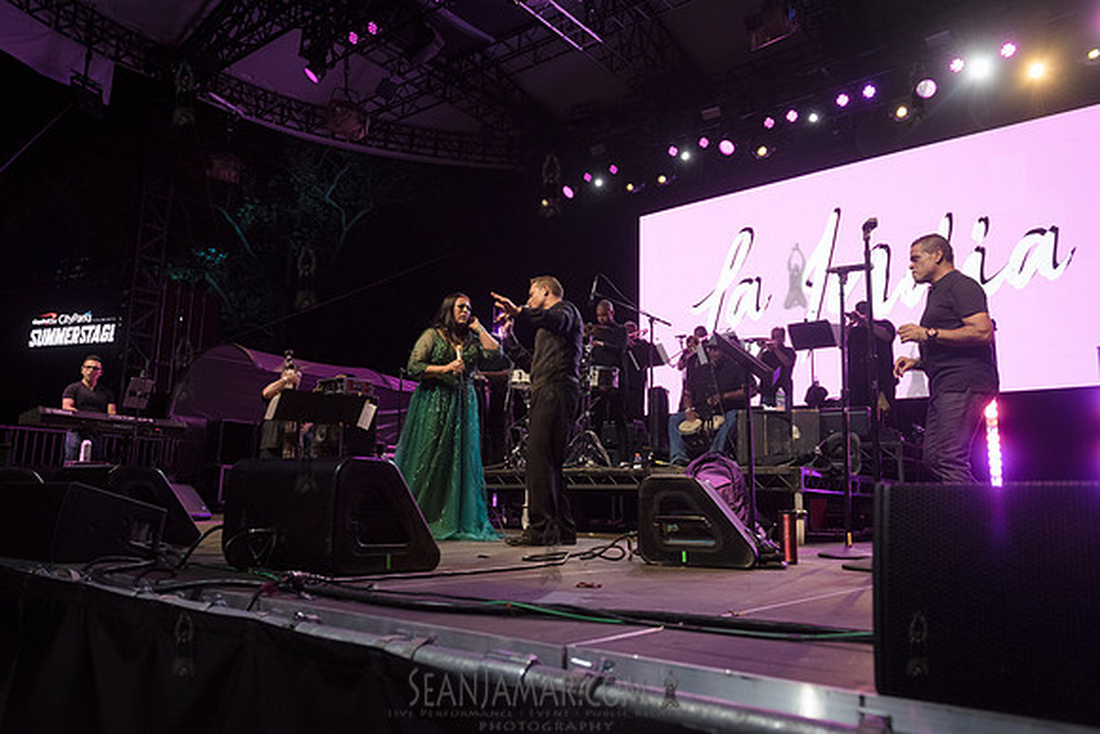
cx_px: 550
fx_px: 825
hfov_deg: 67.4
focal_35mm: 27
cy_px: 367
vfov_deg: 48.0
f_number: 4
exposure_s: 1/1250
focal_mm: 27
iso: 2500
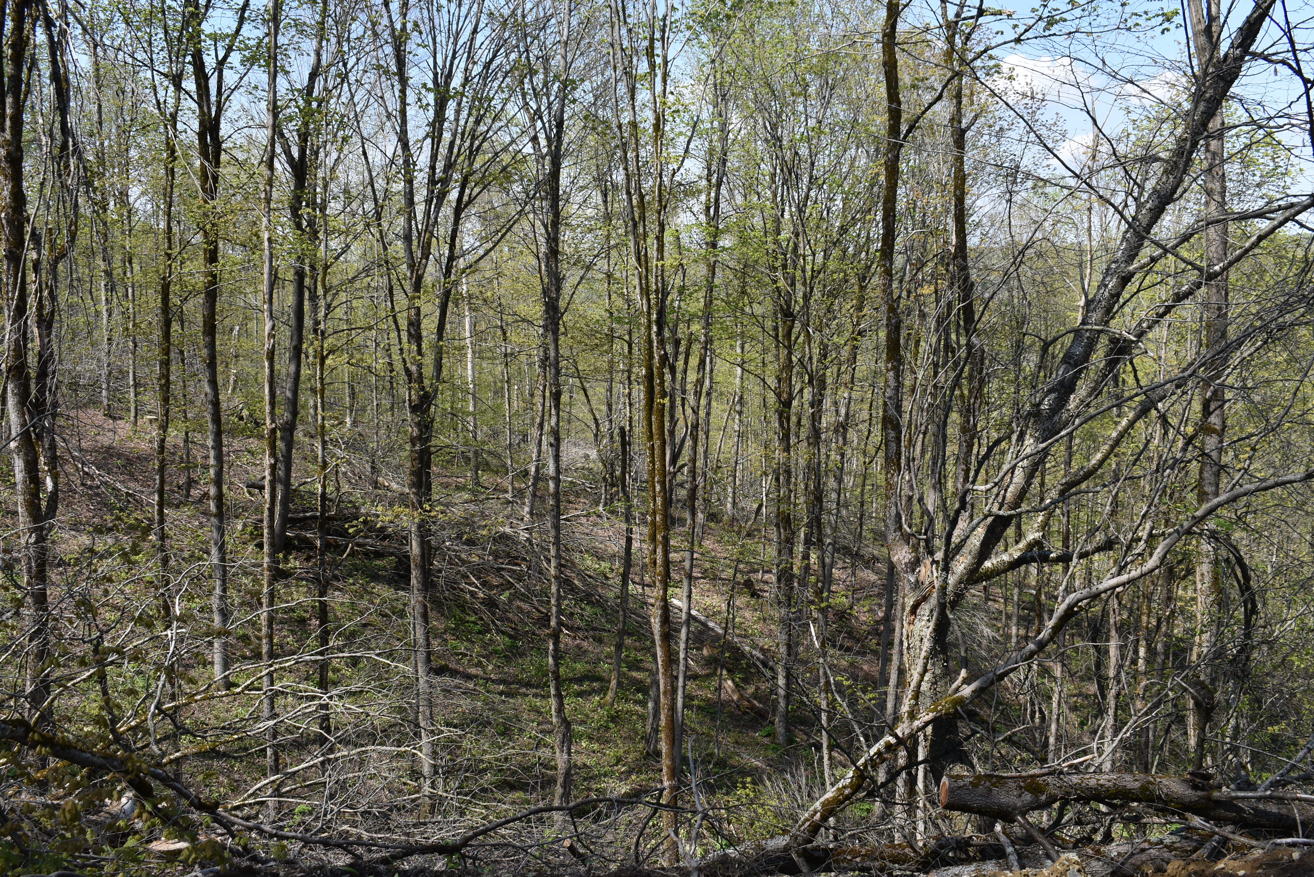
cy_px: 438
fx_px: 1369
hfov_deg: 51.3
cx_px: 657
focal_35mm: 38
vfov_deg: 35.5
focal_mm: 25
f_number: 8
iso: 200
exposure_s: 1/250
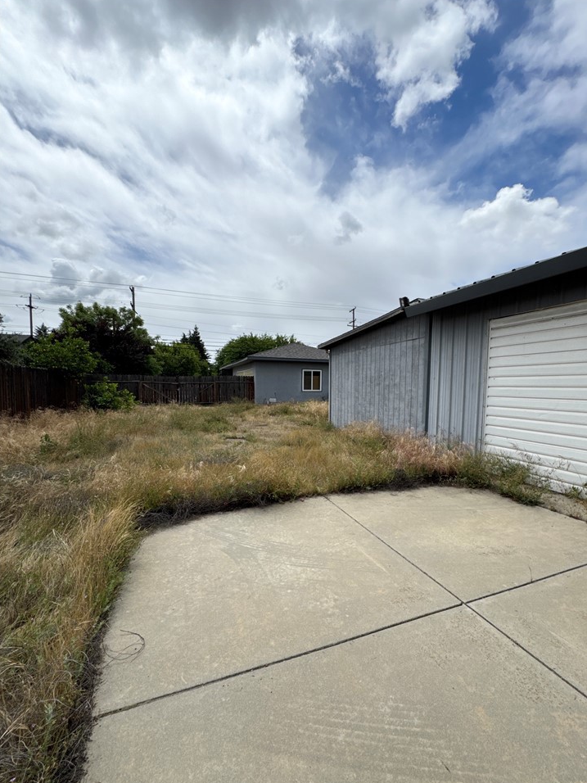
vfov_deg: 98.1
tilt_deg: -4.6
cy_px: 414
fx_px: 339
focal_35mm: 15
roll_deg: -0.4
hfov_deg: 81.6
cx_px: 313
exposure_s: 1/4132
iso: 50
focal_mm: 2.22
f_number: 2.2
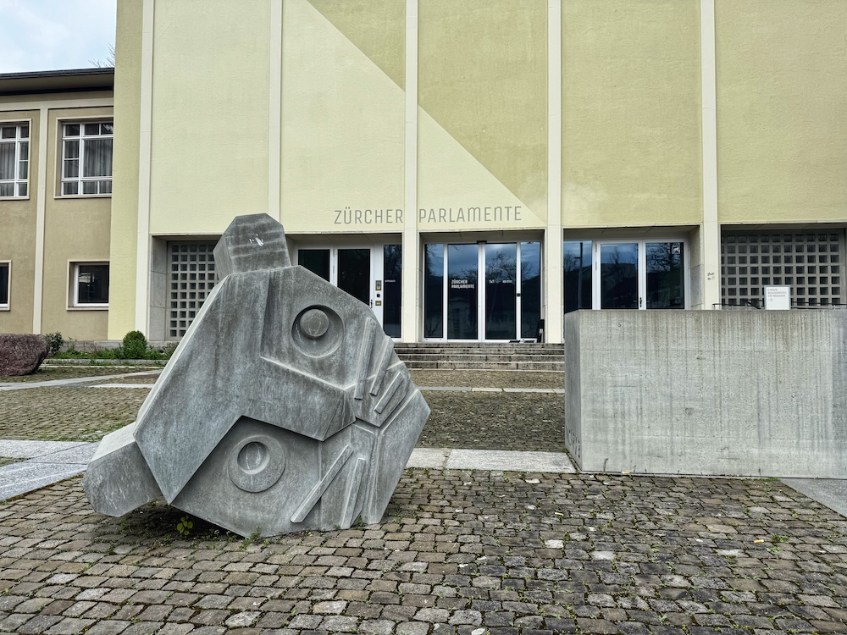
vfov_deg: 56.8
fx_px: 587
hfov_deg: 71.6
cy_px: 318
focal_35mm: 24
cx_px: 424
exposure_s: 1/2041
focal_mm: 6.76
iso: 80
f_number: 1.78
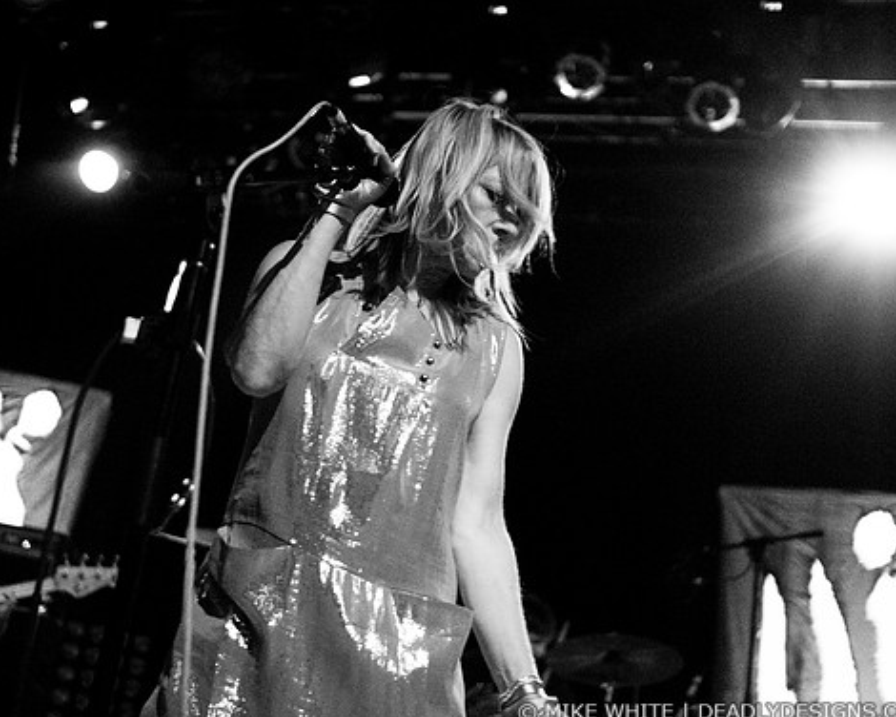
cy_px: 361
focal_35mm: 52
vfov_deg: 29.1
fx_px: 1379
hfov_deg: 35.9
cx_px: 387
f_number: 2
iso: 1250
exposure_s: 1/200
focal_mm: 30
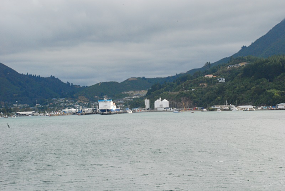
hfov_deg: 27.0
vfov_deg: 18.2
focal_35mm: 75
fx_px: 595
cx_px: 142
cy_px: 96
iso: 400
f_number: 29
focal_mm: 50
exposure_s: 1/60
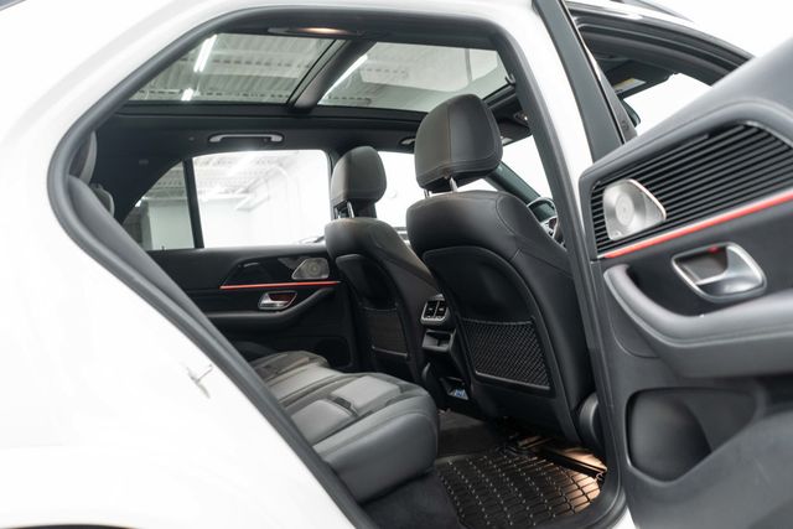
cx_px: 396
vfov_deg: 46.4
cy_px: 264
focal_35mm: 28
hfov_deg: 65.5
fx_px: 617
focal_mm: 28
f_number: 3.2
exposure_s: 1/40
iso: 800
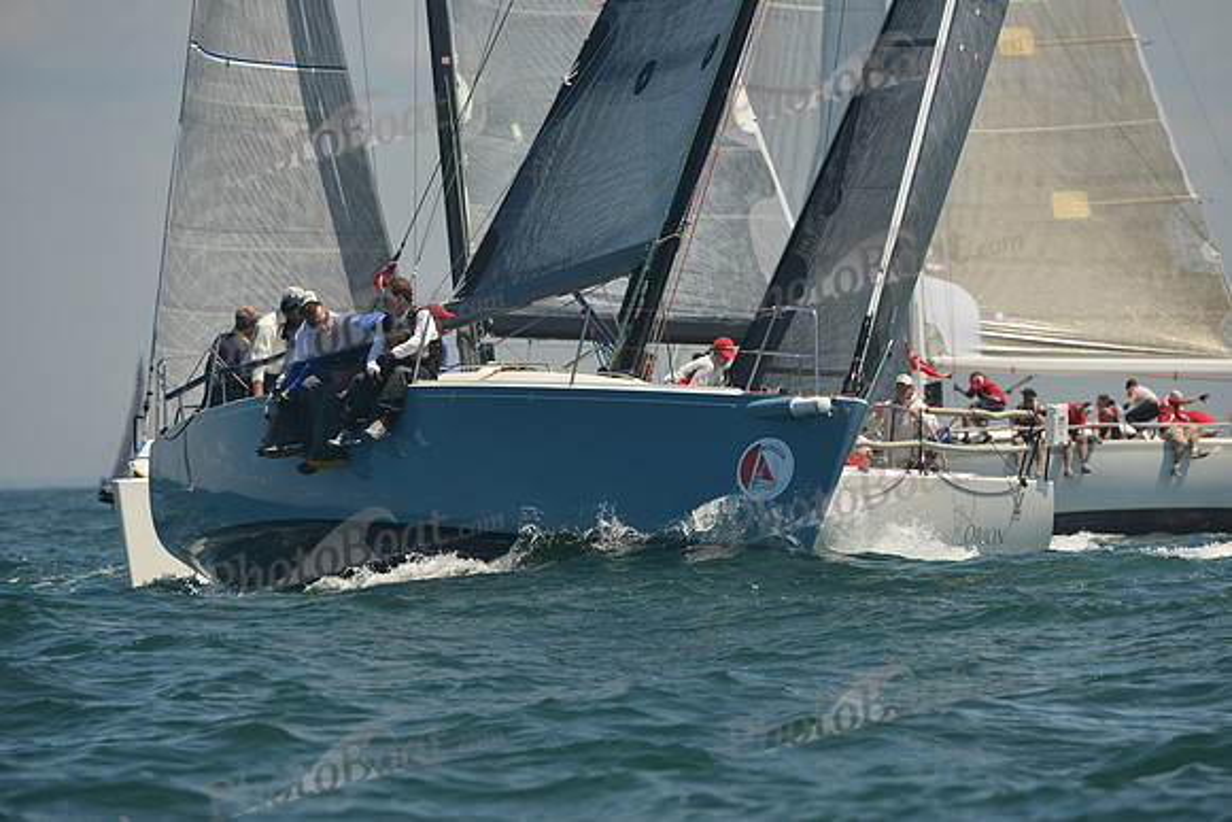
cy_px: 411
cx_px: 616
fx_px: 11638
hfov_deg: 6.1
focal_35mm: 340
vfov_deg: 4.0
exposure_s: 1/1250
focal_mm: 340
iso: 250
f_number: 6.3
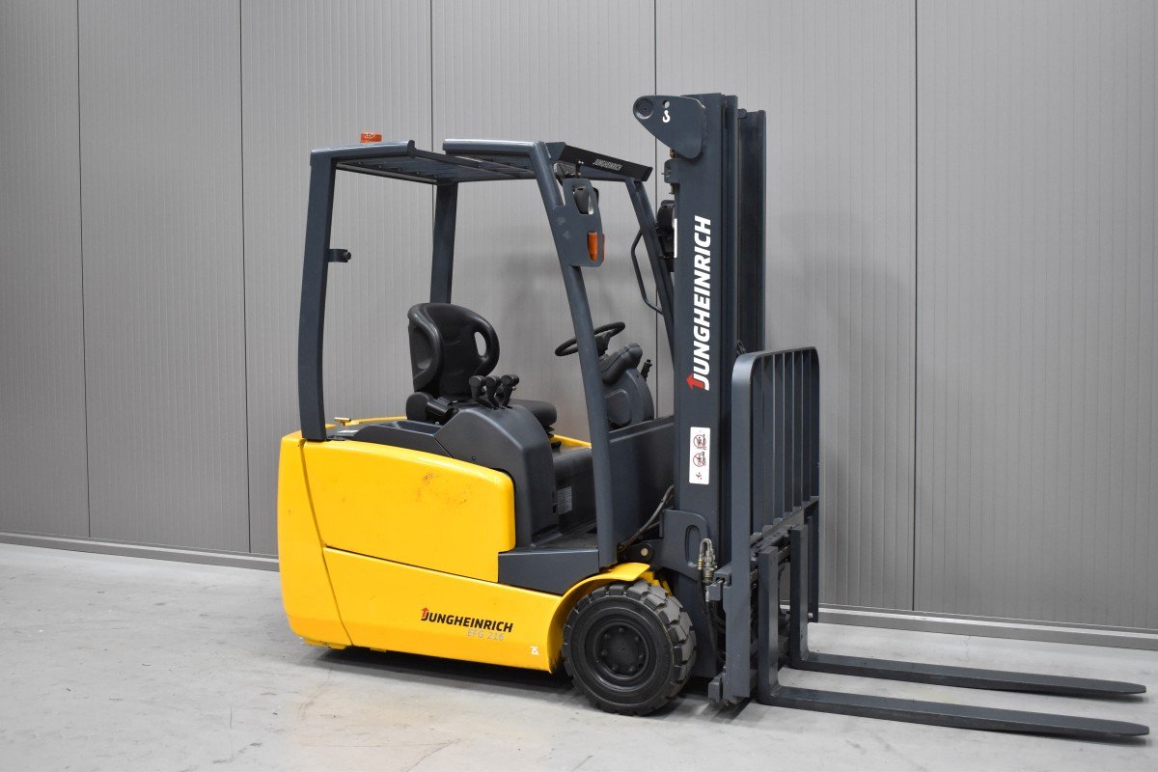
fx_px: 1206
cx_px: 579
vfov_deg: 35.5
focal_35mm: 38
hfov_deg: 51.3
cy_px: 386
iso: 1600
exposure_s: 1/50
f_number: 5
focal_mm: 25
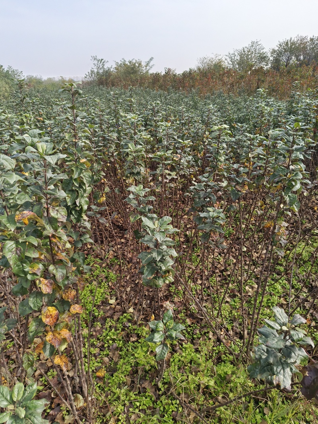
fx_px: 282
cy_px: 212
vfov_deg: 73.9
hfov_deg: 58.9
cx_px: 159
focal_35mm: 23
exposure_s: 1/971
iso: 100
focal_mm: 5.56
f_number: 1.88
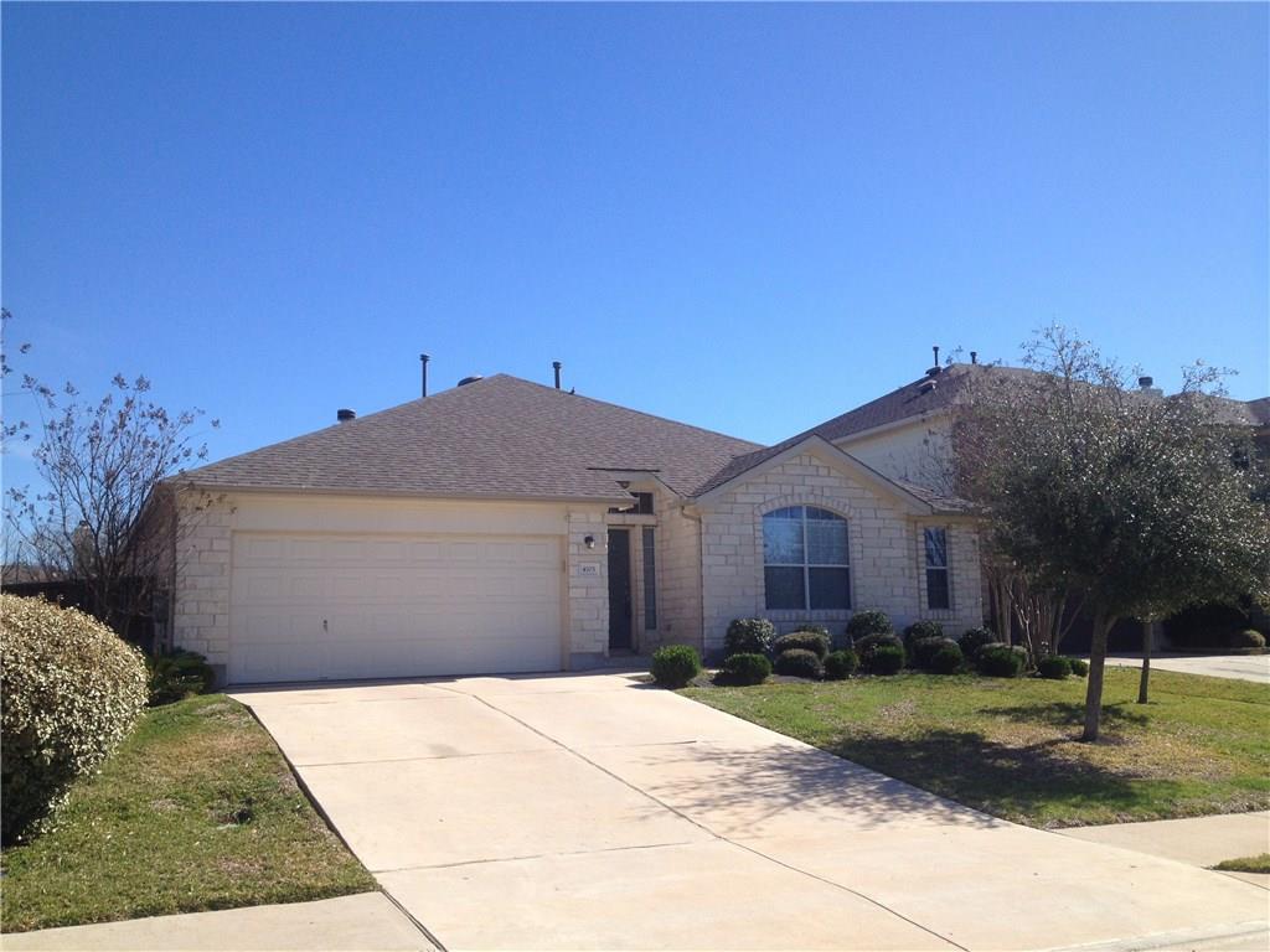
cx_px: 635
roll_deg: +2.4
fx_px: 1284
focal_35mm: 35
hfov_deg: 52.6
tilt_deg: +4.8
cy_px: 476
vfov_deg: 40.7
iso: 50
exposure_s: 1/1905
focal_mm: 4.28
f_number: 2.4
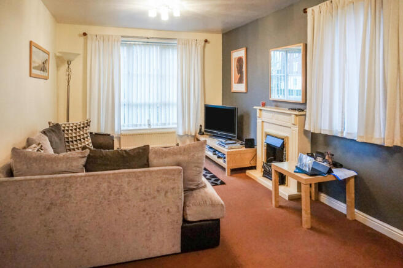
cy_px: 134
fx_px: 269
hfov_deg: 73.8
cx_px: 202
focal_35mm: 24
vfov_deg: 53.1
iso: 2000
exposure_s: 1/160
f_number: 3.5
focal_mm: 16
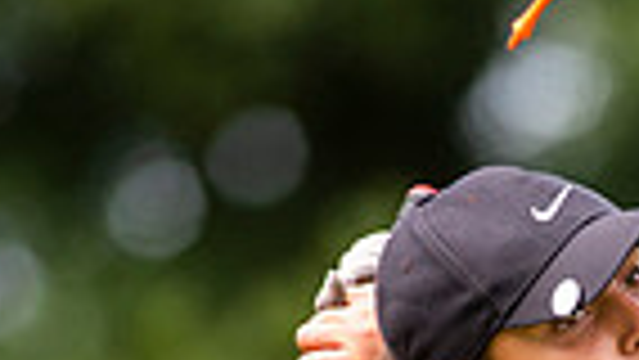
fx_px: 21730
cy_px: 785
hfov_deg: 1.7
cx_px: 657
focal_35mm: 1282
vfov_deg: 0.9
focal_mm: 300
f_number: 4
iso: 400
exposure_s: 1/3200
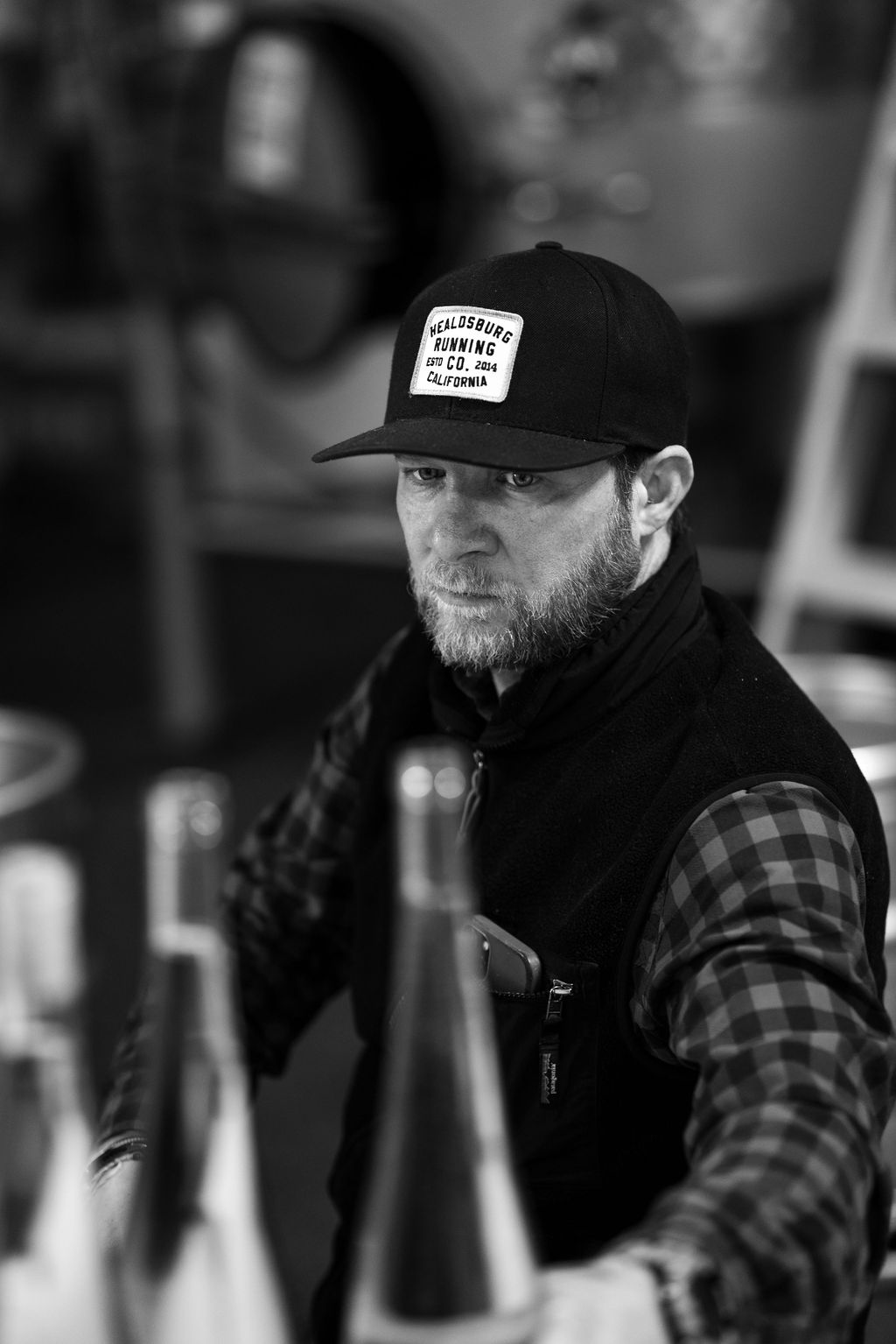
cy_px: 672
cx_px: 448
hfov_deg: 16.1
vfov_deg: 23.9
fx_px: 3172
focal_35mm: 85
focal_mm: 85
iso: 640
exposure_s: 1/200
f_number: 1.8
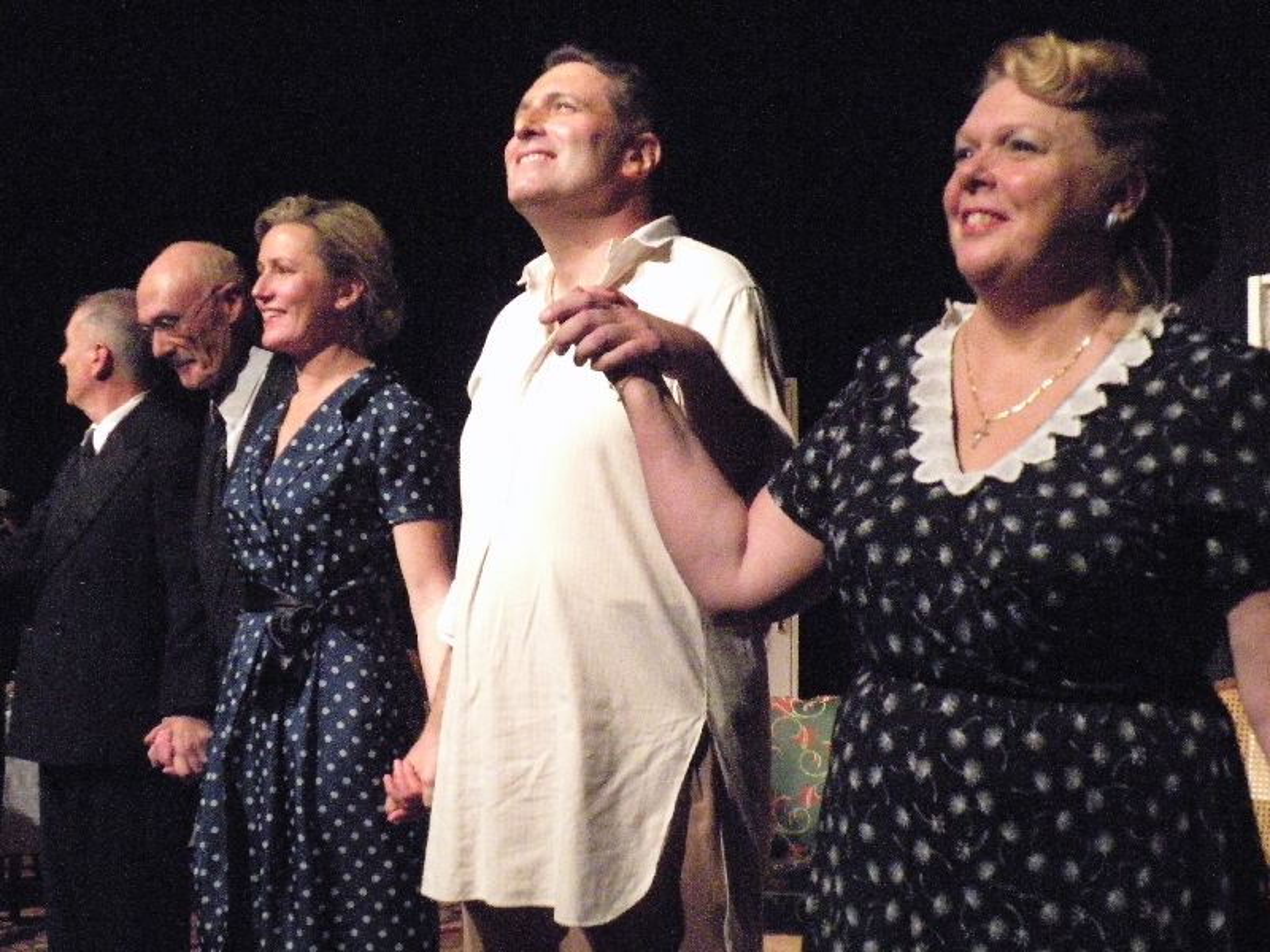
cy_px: 476
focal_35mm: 56
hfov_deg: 34.3
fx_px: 2055
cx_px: 635
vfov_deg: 26.1
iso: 1600
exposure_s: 1/60
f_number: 3.5
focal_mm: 9.8
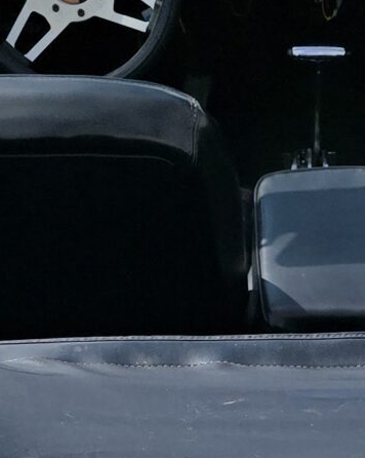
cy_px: 979
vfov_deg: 12.7
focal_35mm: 129
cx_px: 330
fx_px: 1744
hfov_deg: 11.9
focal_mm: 6.3
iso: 12
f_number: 1.7
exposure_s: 1/1789
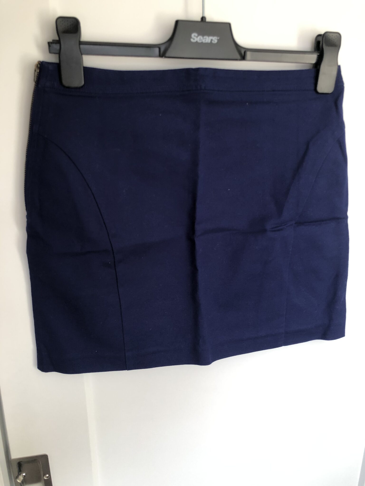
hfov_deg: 49.7
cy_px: 243
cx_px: 182
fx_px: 394
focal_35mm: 28
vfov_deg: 63.4
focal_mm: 4
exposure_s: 1/30
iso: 25
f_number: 1.8
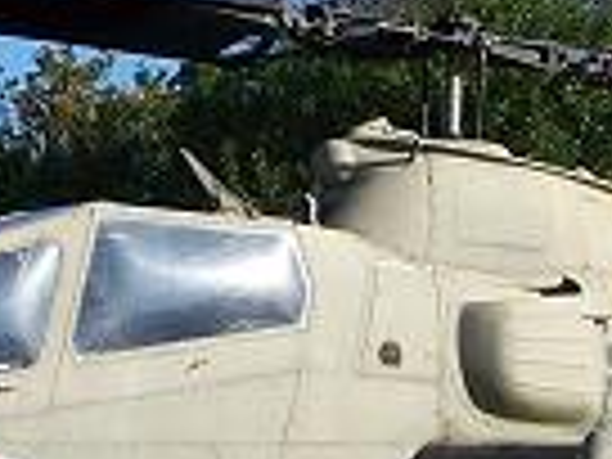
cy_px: 153
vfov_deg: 10.0
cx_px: 288
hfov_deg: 13.3
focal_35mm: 148
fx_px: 2617
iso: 80
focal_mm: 6
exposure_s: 1/750
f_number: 4
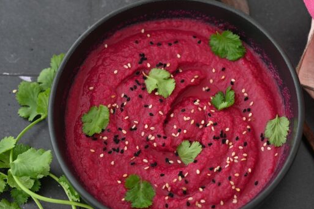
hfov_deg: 26.9
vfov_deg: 18.1
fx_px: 654
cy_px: 127
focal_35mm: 75
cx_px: 205
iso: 100
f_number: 5
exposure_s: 1/8
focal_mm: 50
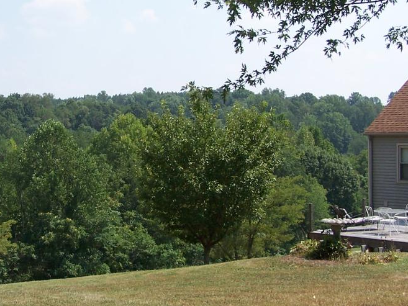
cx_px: 126
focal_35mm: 74
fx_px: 872
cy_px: 119
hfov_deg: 26.1
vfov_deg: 19.9
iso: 80
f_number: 4
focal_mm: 6.3
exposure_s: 1/640
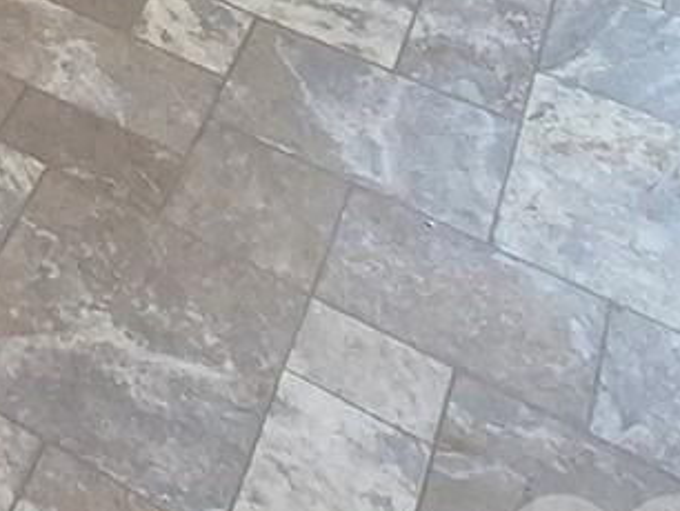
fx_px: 1710
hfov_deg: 18.8
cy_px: -984
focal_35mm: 87
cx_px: -438
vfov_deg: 11.2
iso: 500
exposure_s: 1/60
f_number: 2.2
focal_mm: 1.74
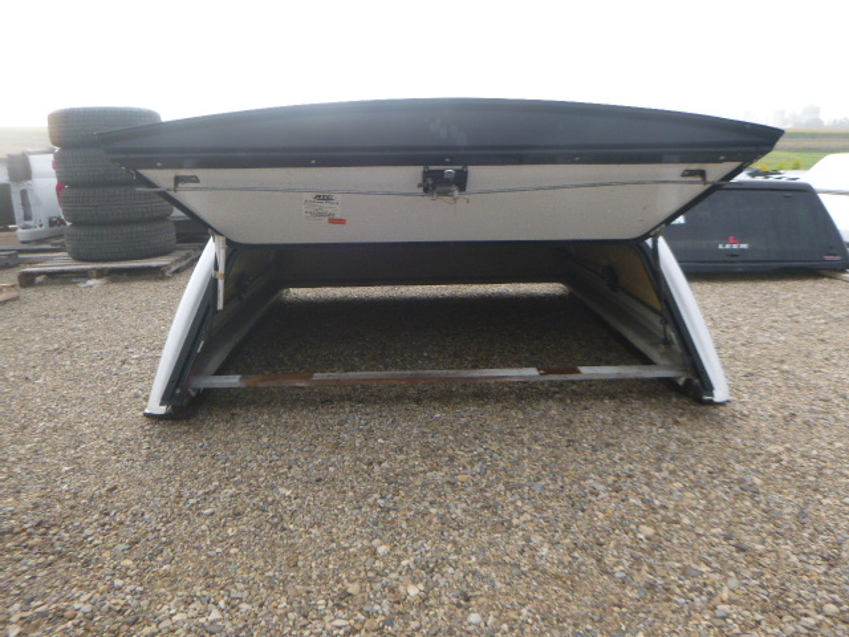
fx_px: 613
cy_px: 318
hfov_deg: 69.4
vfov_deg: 54.9
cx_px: 424
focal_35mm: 25
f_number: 3.9
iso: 100
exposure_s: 1/125
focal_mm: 4.5
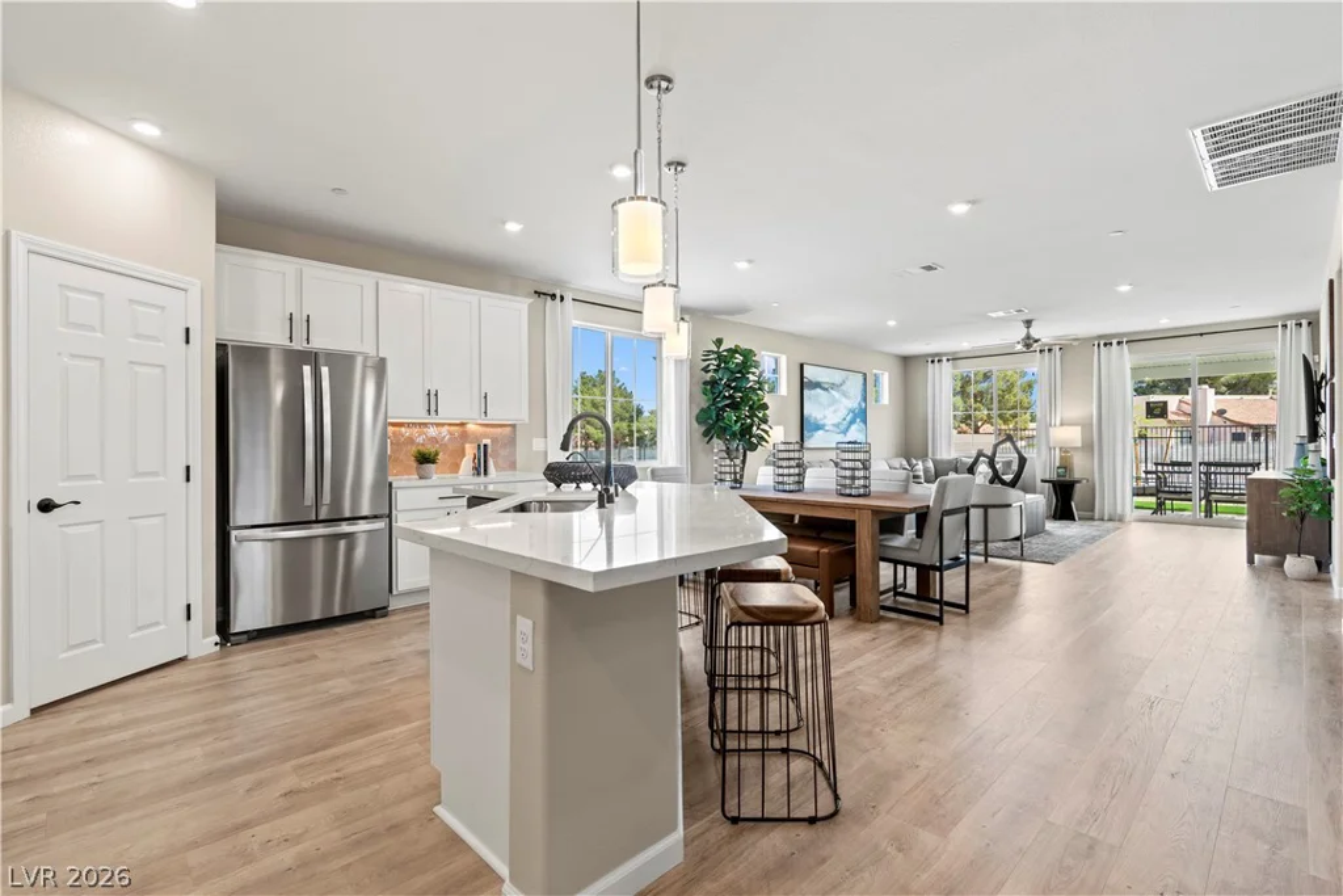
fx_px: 597
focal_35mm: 16
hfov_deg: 96.7
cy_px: 448
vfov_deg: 73.8
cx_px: 672
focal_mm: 16
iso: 200
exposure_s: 1/5
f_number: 8
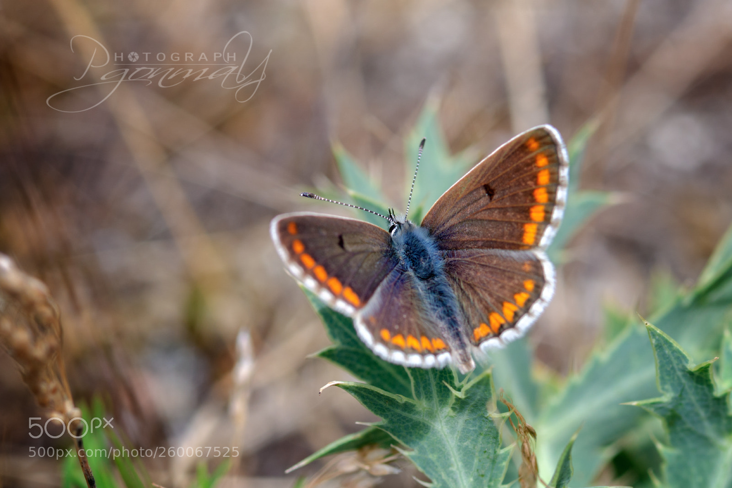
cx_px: 366
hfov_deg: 13.0
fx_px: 3203
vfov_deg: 8.7
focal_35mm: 158
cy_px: 244
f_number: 8
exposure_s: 1/320
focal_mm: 105
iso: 160
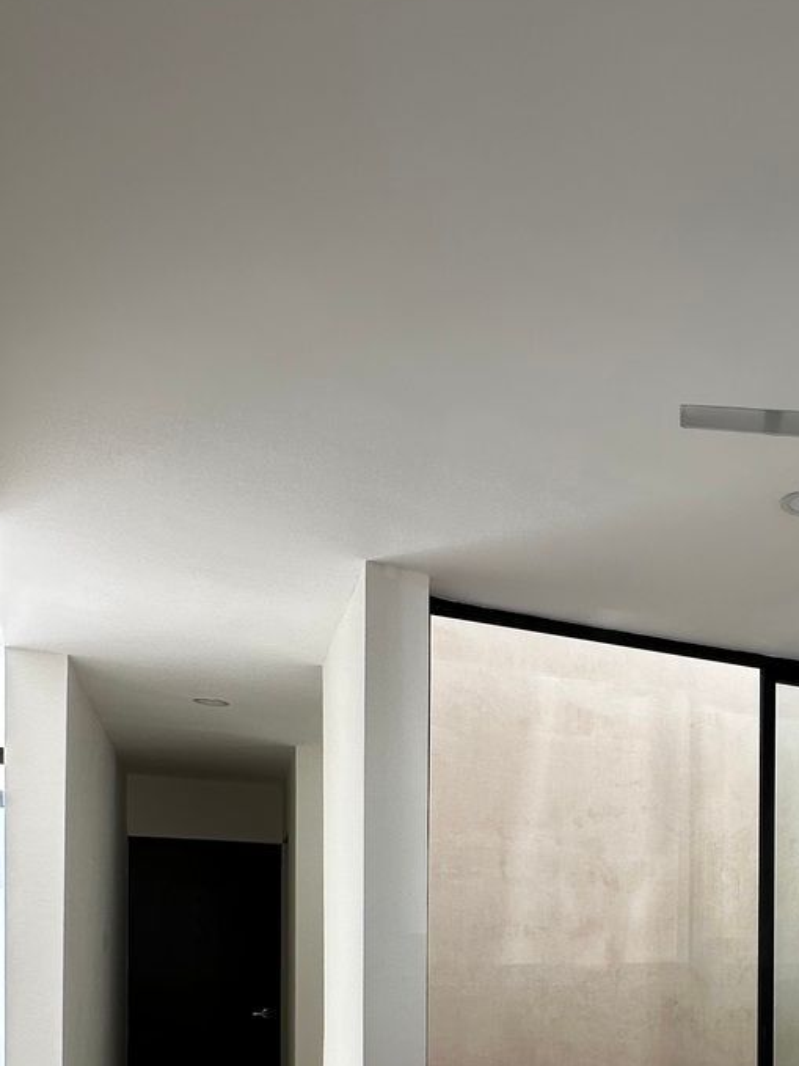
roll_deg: -0.9
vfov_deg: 49.4
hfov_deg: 37.8
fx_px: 1016
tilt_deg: +0.6
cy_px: 956
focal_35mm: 33
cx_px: 816
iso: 40
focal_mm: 2.22
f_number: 2.2
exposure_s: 1/143
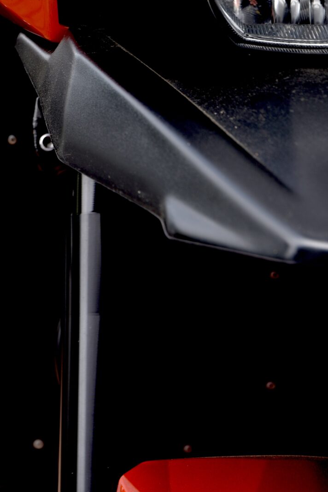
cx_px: -26
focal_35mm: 168
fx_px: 2294
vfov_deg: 12.0
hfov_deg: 8.1
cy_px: -58
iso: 100
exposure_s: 1/125
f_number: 5.6
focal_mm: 70
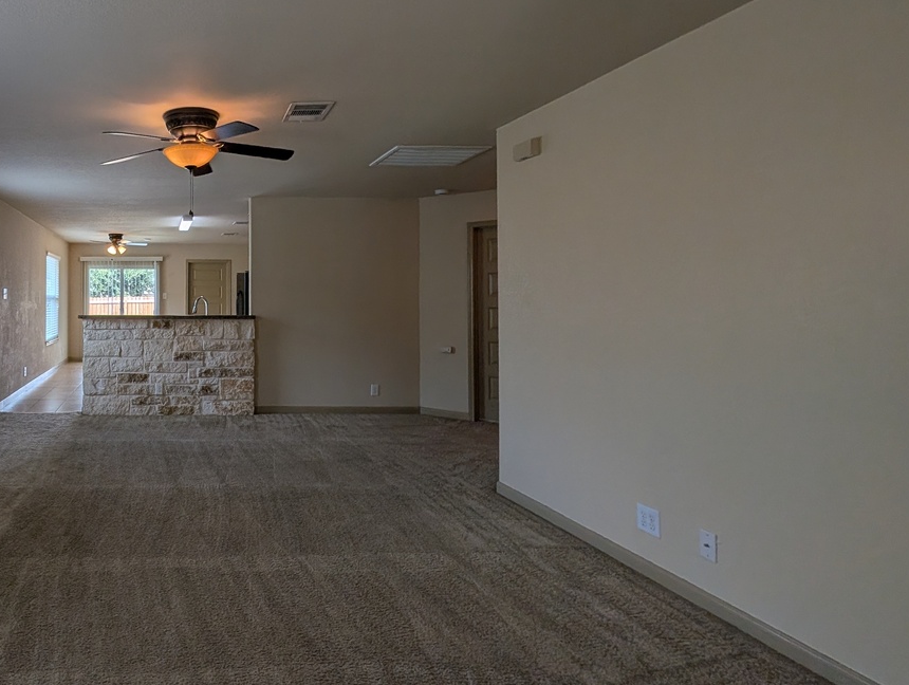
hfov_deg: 71.7
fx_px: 526
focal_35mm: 20
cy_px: 292
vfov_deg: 65.8
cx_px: 159
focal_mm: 2.02
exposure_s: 1/344
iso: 47
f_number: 1.7
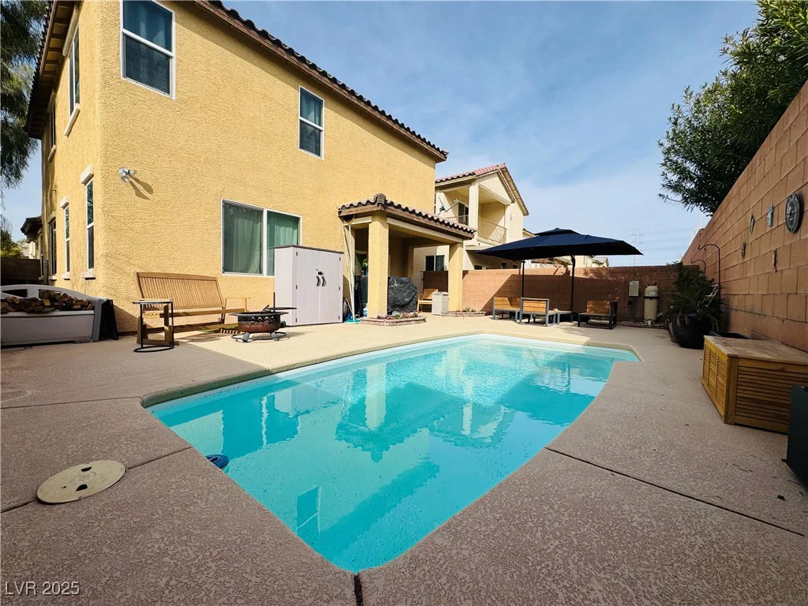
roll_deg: -1.5
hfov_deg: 102.1
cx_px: 404
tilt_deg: -2.1
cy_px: 303
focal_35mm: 14
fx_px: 327
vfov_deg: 85.7
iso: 50
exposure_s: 1/2874
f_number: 2.2
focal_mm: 2.22
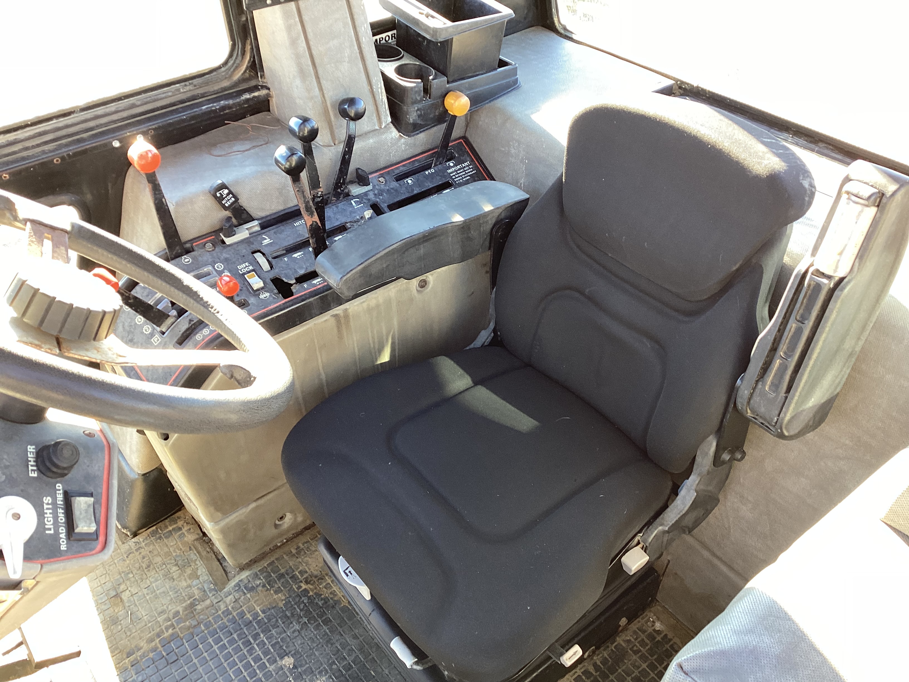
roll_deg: +0.5
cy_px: 341
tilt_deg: -40.3
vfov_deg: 45.4
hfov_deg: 58.4
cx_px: 454
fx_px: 814
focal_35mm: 31
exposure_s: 1/60
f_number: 2.4
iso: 64
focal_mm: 3.3
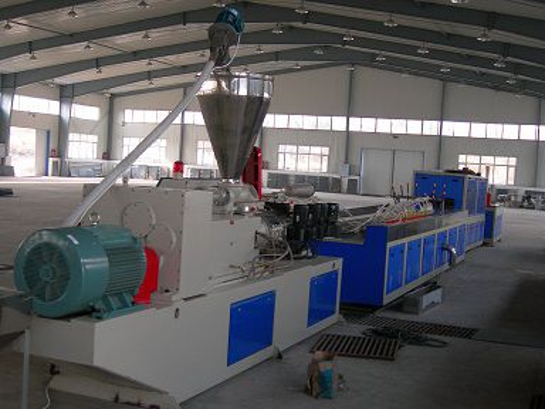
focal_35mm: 51
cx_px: 272
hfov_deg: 37.5
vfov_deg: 28.6
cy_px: 204
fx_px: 803
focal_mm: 10.6
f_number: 3.2
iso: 50
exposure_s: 1/39
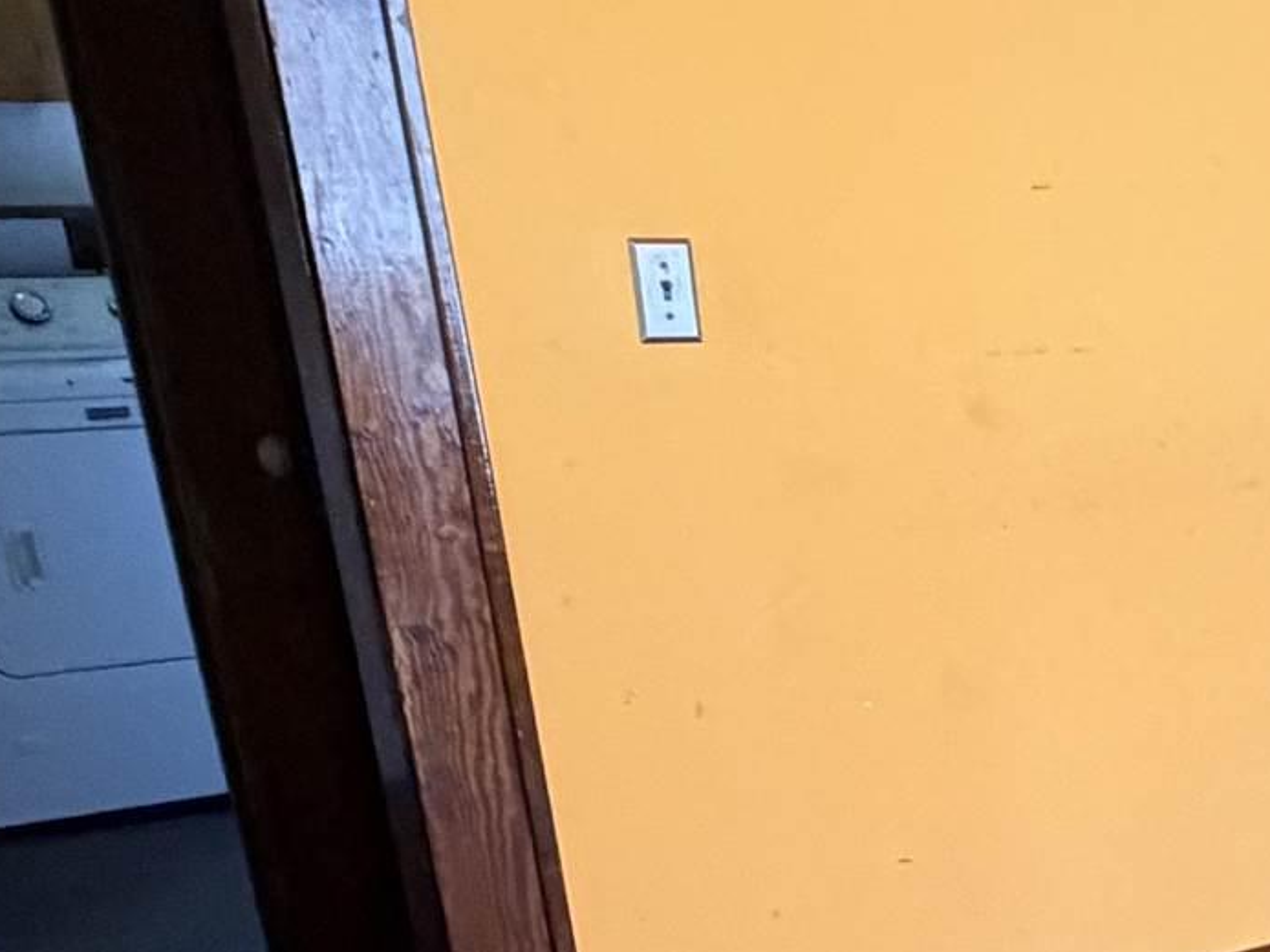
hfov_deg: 24.8
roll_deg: -1.0
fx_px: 2274
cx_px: 1850
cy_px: 936
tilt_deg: -18.8
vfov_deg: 22.8
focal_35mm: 62
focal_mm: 2.22
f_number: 2.2
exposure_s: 1/60
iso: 400
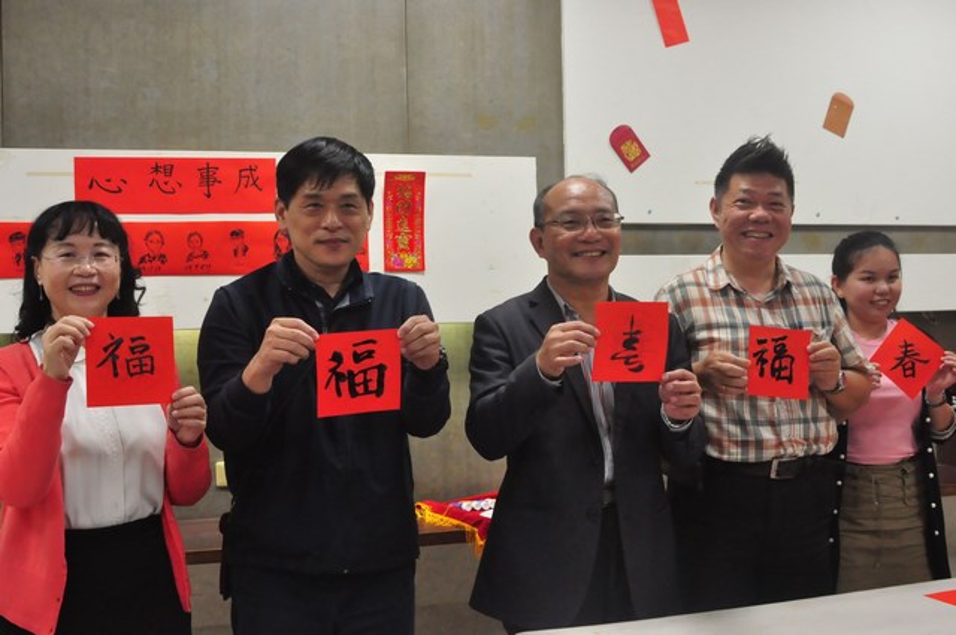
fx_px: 1114
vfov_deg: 31.8
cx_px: 478
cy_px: 318
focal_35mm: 42
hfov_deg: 46.5
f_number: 7.1
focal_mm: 28
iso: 2200
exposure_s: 1/100
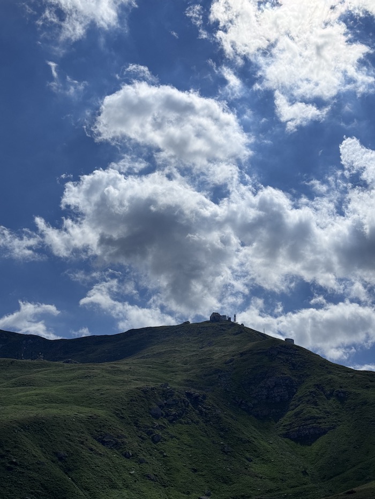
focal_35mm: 48
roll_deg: -0.6
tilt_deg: +26.4
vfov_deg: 39.7
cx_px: 188
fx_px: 693
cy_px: 250
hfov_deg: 30.3
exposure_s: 1/50000
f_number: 1.78
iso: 64
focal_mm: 6.76
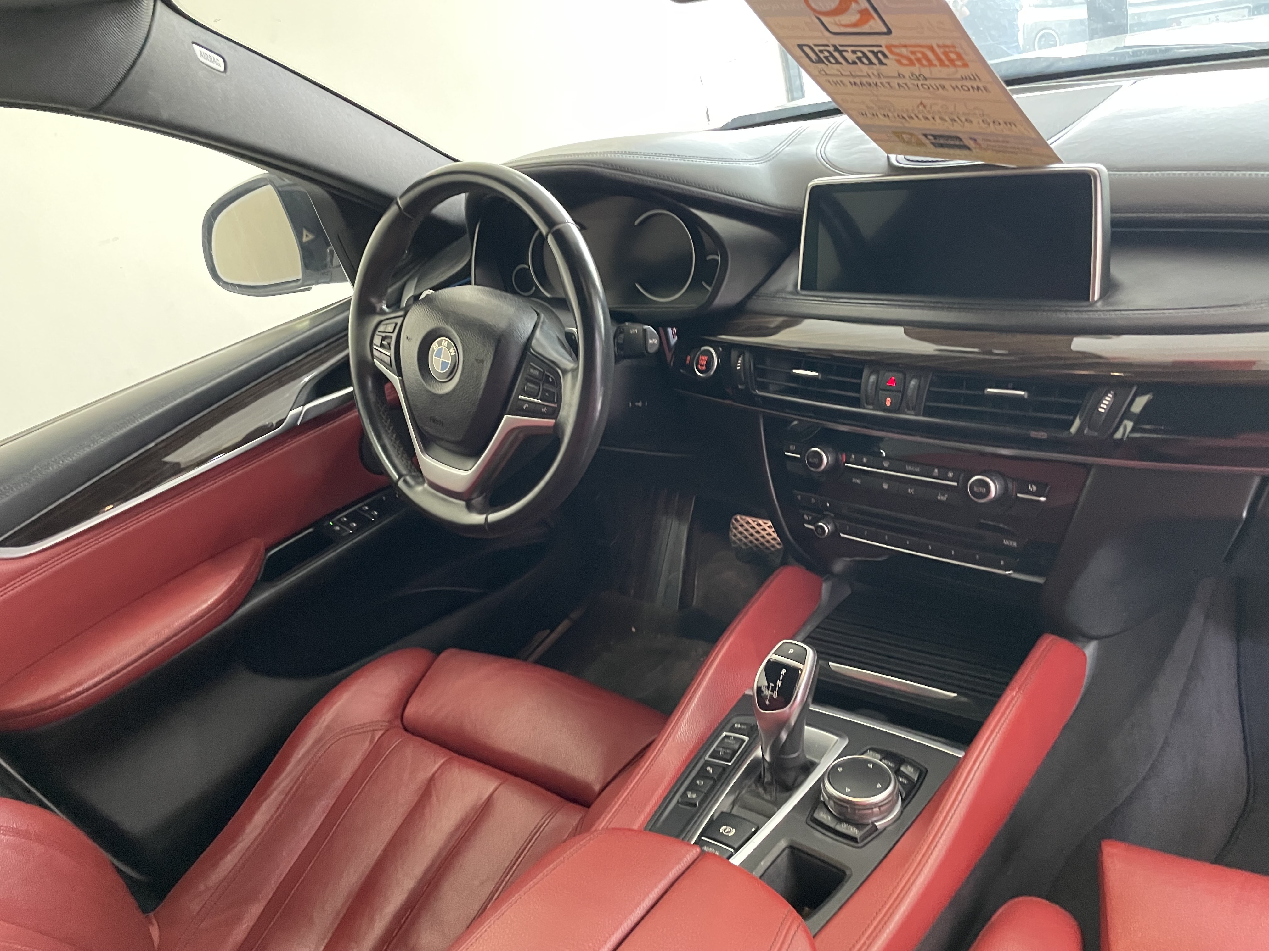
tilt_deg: -28.9
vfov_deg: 53.1
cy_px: 476
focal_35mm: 26
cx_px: 634
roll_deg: +18.3
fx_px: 953
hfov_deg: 67.3
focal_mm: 4.2
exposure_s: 1/34
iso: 500
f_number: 1.6
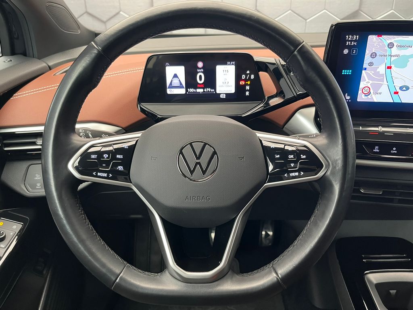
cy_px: 155
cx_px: 206
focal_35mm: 26
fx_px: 310
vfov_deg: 53.1
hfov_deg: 67.3
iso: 200
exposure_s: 1/58
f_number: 1.6
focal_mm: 5.1
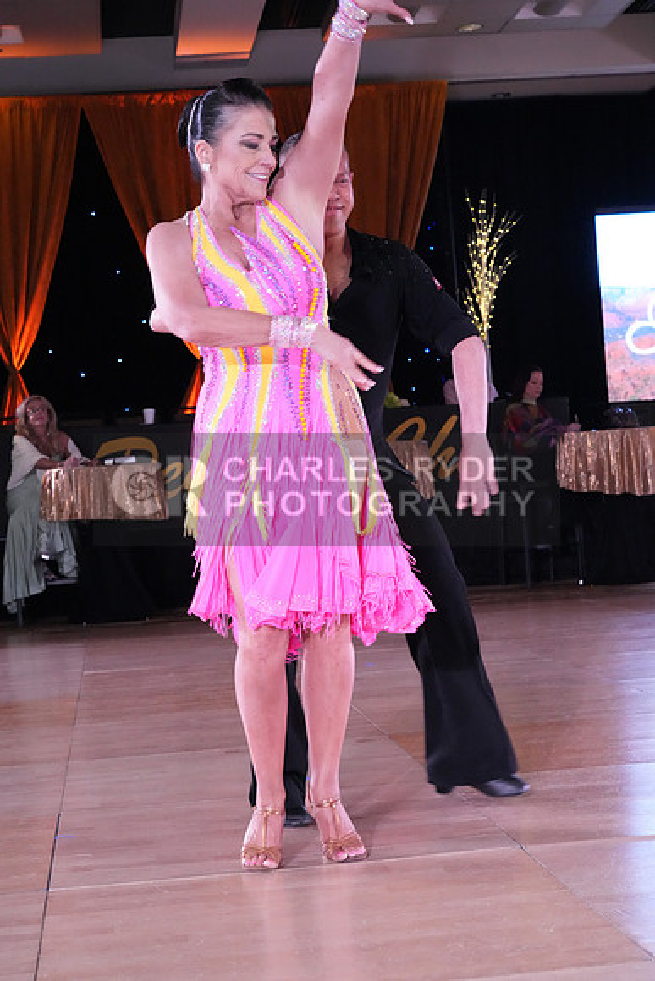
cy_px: 490
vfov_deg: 30.1
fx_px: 1827
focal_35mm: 67
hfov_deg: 20.3
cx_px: 328
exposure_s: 1/250
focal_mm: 67
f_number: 9
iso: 10000
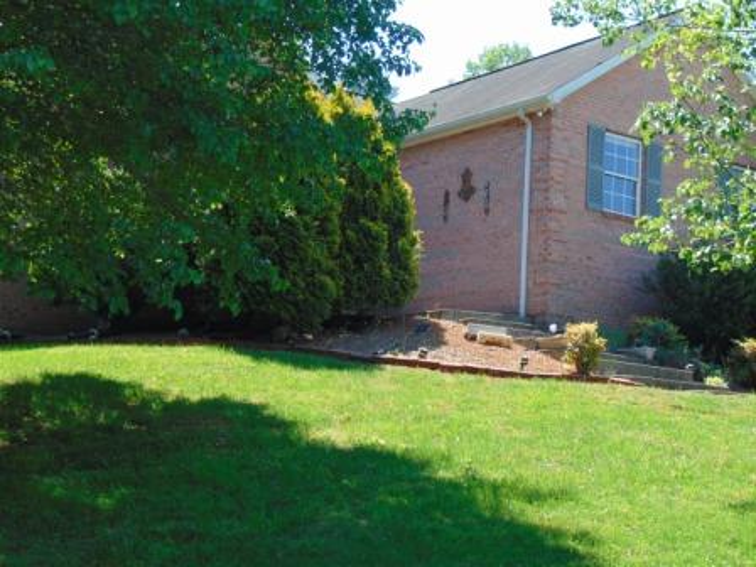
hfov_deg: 27.4
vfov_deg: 20.7
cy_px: 284
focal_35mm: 71
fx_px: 1551
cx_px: 378
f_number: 3.7
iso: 80
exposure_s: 1/250
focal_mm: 12.8
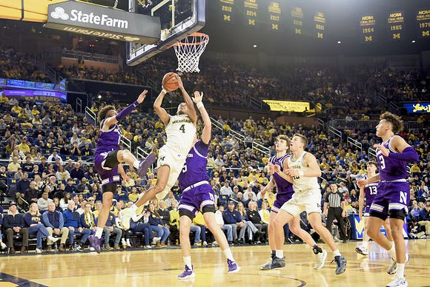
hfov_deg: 53.1
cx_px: 215
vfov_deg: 37.0
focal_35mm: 36
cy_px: 144
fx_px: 430
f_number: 2.8
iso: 2000
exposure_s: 1/800
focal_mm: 36
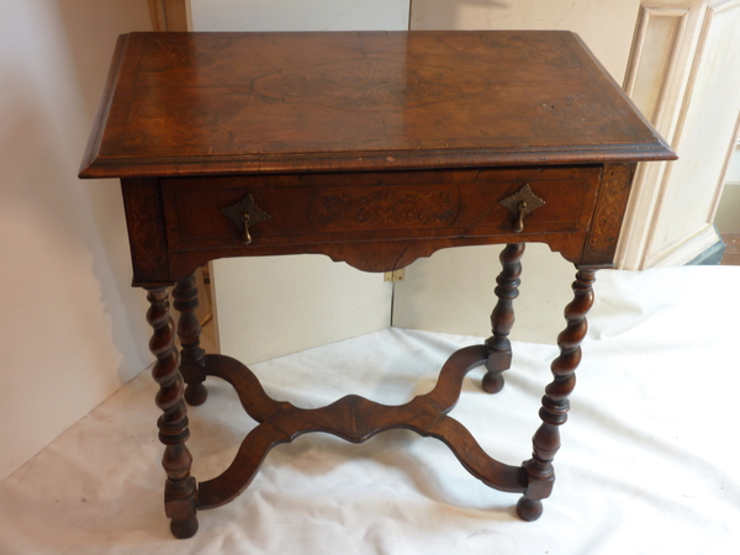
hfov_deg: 46.8
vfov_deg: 36.0
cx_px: 370
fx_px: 855
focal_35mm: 40
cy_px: 278
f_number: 3.6
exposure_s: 1/8
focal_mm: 6.5
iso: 80
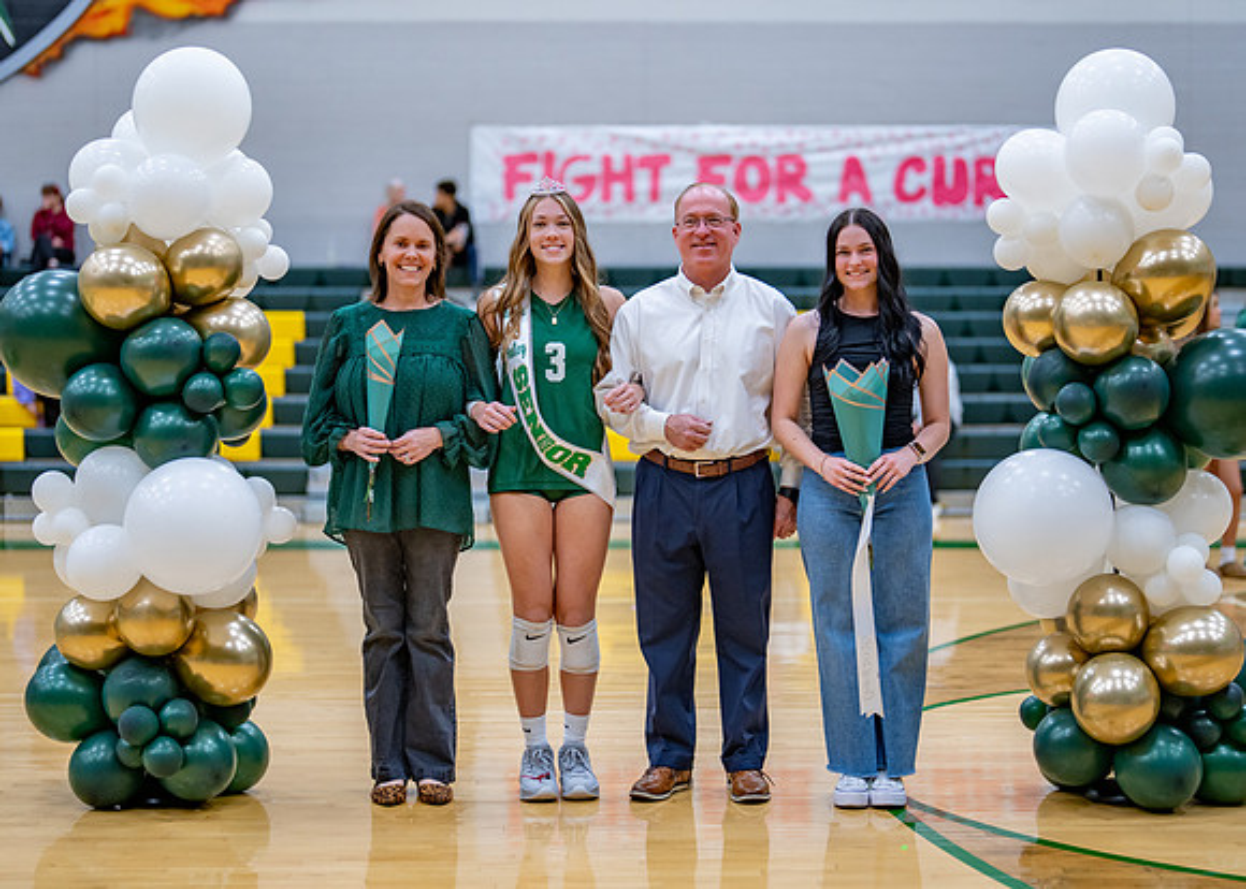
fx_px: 2290
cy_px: 422
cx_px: 641
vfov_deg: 22.0
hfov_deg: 30.4
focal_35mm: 65
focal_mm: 50
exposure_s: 1/640
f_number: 1.2
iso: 500
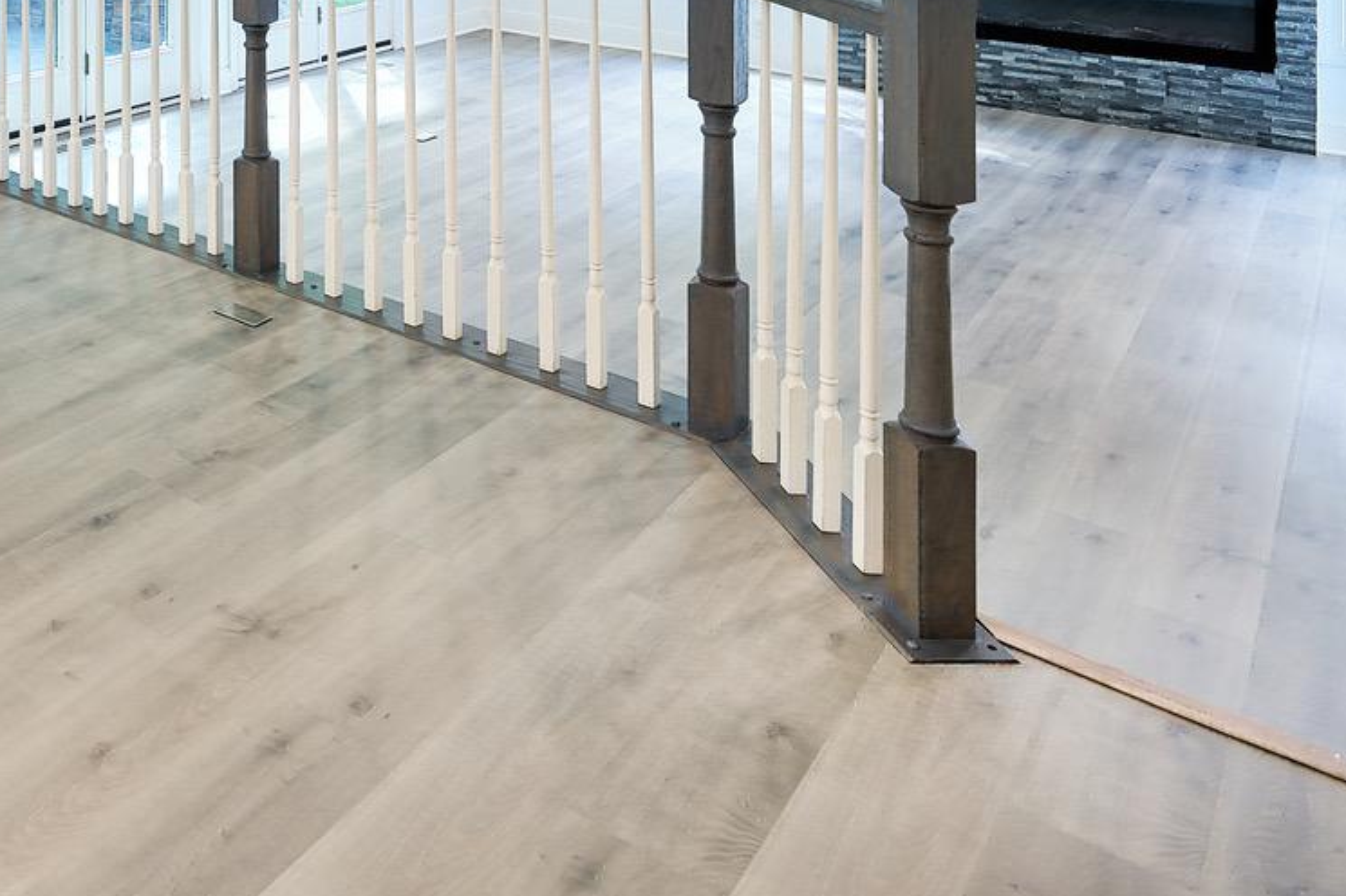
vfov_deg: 32.4
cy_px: -200
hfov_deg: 49.6
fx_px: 1233
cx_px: 87
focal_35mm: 33
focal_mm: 12
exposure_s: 1/160
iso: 250
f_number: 7.1
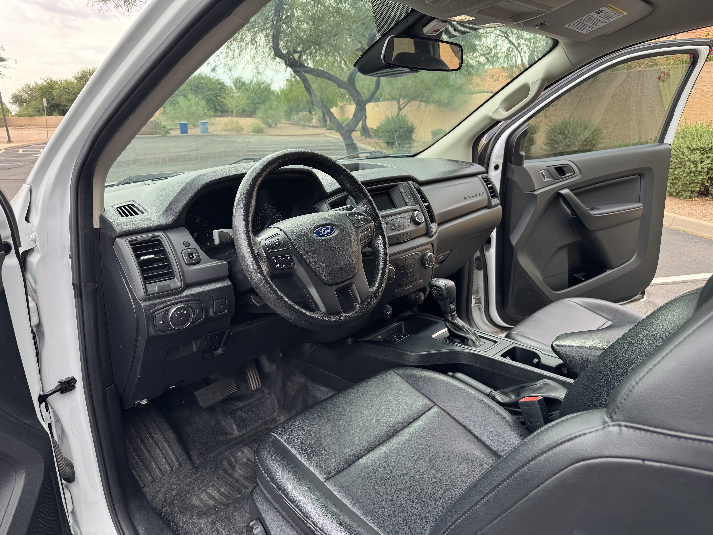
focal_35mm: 24
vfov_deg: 56.8
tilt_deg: -18.7
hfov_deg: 71.6
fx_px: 494
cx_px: 356
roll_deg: +1.8
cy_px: 268
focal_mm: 6.76
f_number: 1.78
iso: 80
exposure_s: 1/390
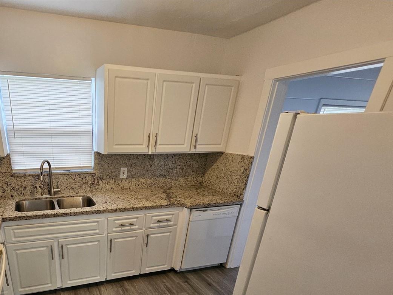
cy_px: 227
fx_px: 227
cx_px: 114
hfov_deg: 77.6
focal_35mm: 20
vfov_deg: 61.7
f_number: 2.2
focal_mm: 1.74
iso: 250
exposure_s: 1/60
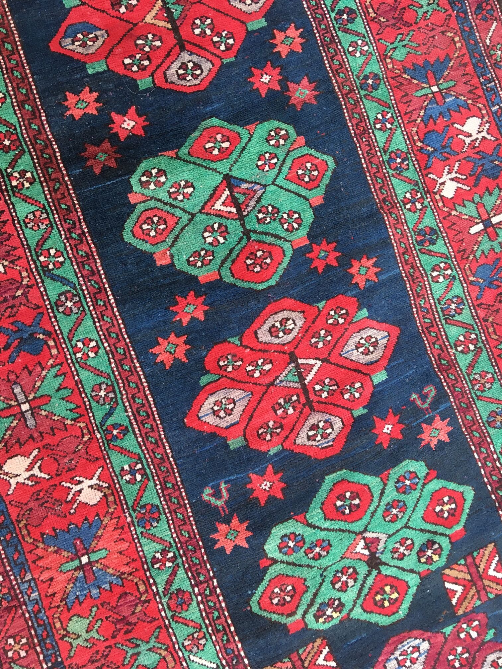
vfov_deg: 61.7
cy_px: 334
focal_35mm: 29
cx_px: 251
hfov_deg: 48.2
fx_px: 561
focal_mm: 4.15
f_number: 2.2
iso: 32
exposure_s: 1/33
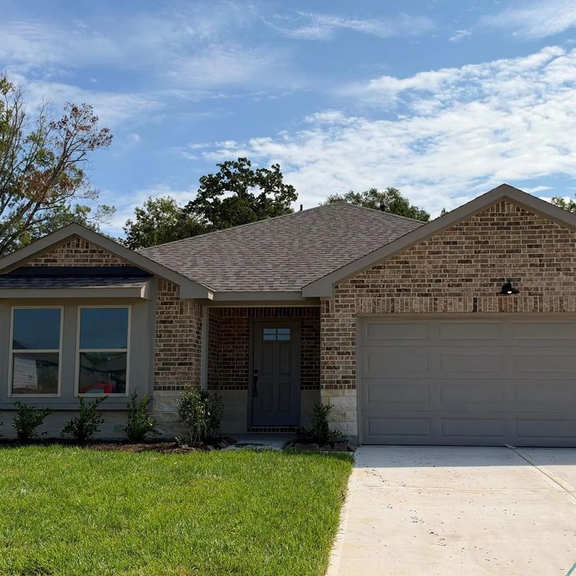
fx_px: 772
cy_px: 294
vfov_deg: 40.9
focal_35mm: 41
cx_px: 333
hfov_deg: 40.8
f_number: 1.8
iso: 64
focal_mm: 6.93
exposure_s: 1/7143
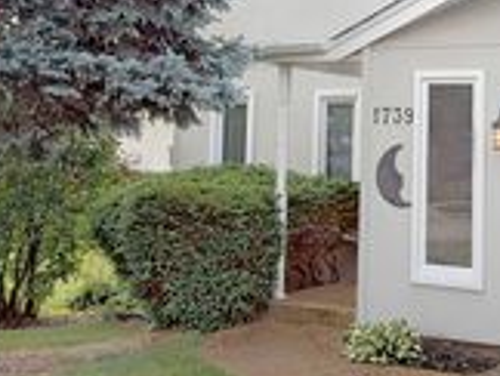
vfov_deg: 19.7
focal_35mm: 74
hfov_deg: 25.9
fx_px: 1070
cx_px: 380
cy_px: 72
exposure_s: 1/6667
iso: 49
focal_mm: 6.81
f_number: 1.85
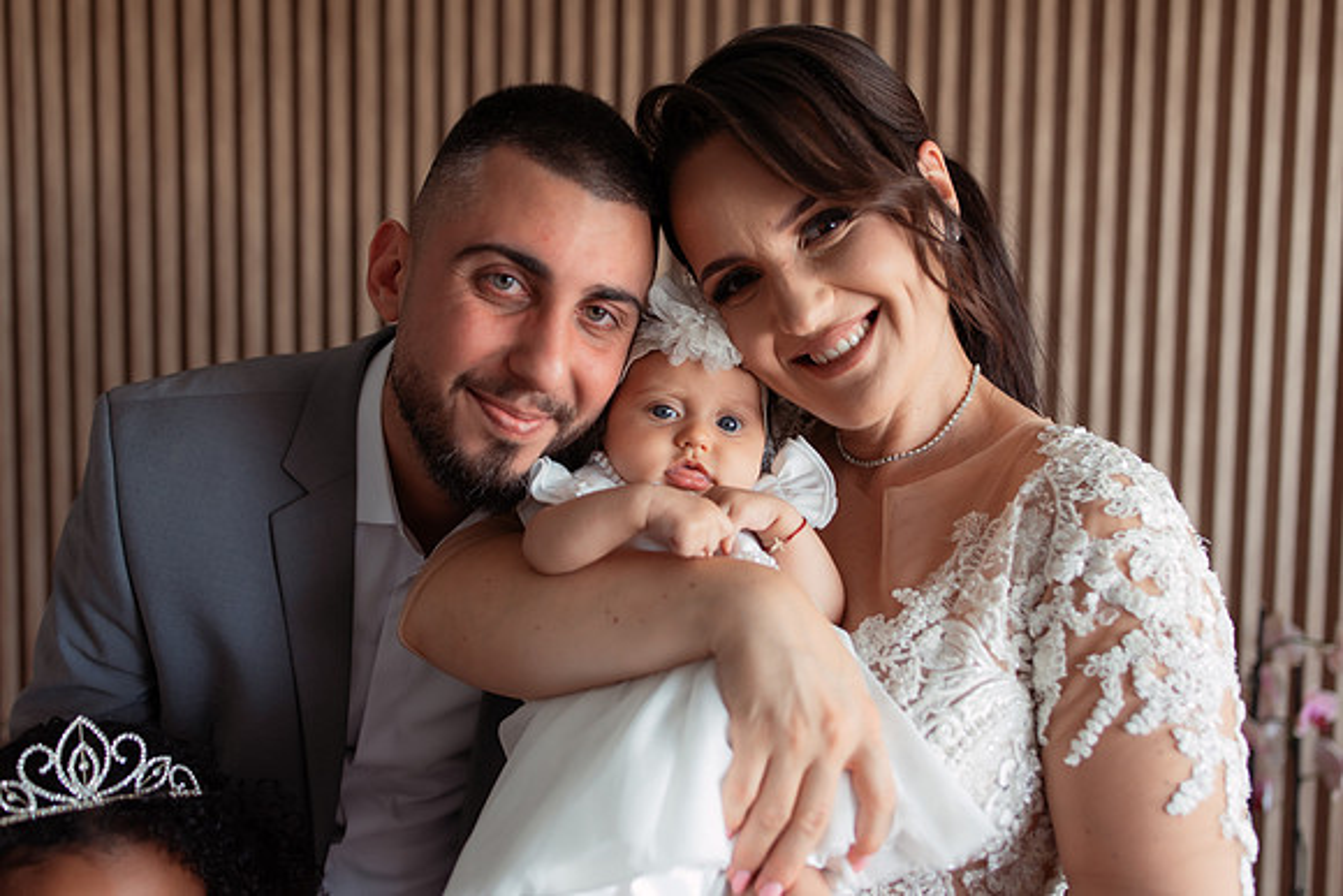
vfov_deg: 37.9
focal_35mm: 35
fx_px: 1306
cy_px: 448
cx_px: 672
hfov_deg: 54.4
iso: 400
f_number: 2.5
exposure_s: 1/200
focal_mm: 35
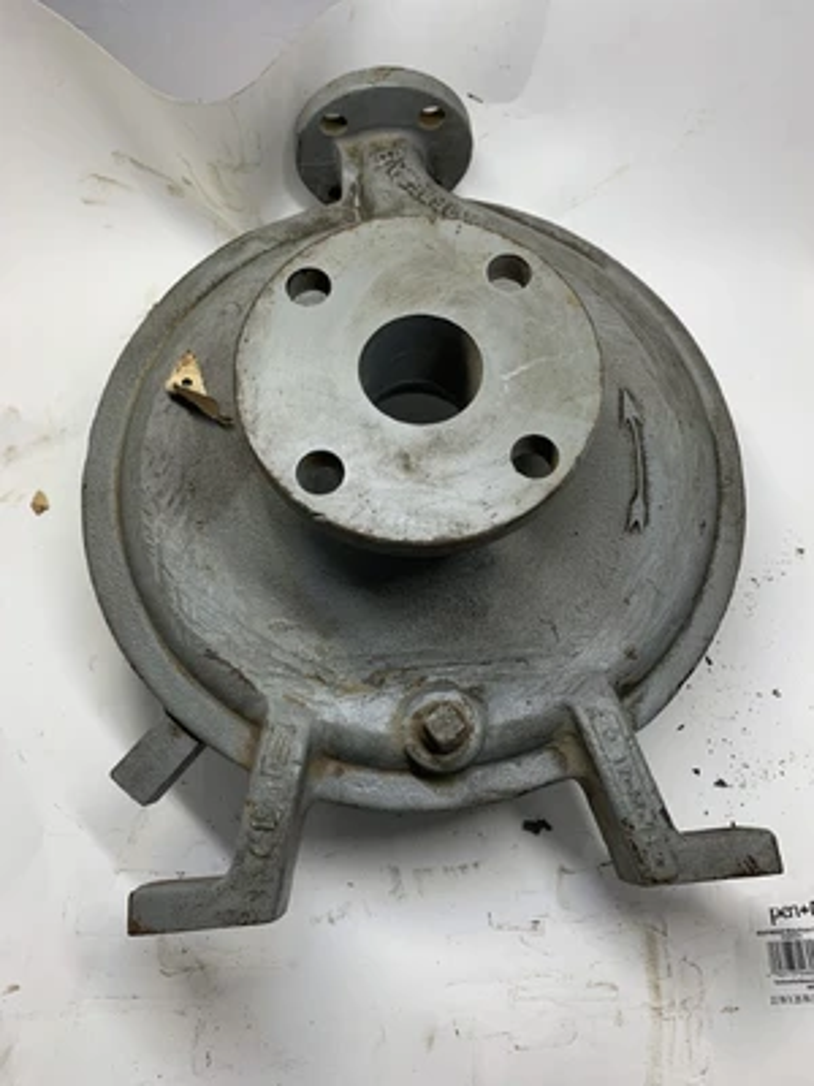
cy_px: 543
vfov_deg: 67.3
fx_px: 815
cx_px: 407
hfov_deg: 53.1
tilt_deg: -69.8
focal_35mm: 26
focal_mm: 4.25
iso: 32
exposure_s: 1/122
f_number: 1.8
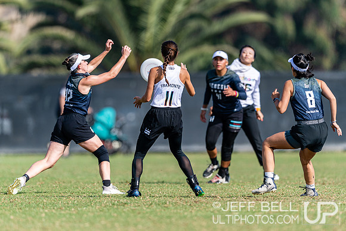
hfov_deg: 3.8
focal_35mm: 539
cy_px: 115
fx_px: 5184
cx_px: 178
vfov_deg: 2.6
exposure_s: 1/2000
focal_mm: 400
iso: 100
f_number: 2.8
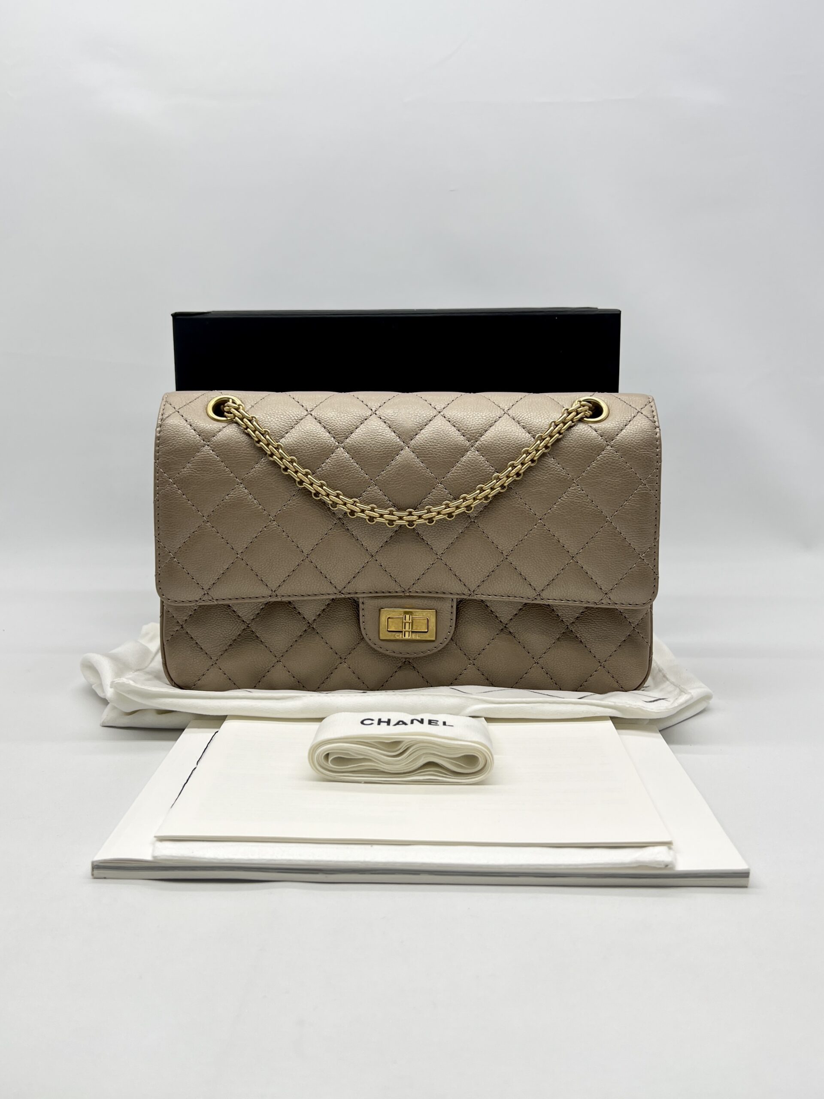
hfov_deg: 53.1
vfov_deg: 67.3
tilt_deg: -5.7
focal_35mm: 26
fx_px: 825
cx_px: 412
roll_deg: +0.5
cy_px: 550
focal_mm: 5.7
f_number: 1.5
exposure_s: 1/161
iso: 40
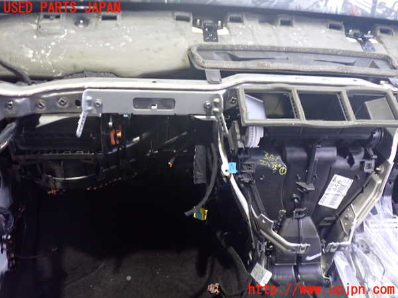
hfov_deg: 60.0
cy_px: 149
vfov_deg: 46.8
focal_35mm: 30
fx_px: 345
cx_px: 199
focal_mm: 5.4
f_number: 2.3
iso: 800
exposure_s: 1/25
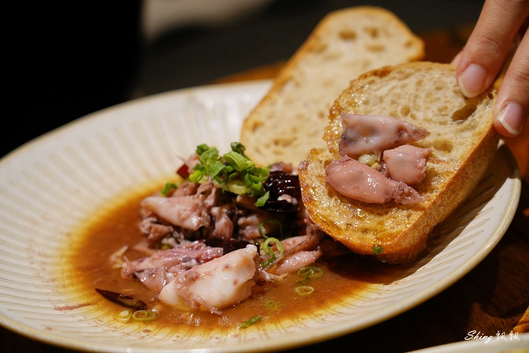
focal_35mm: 83
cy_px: 176
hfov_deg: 24.5
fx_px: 1220
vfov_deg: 16.5
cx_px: 264
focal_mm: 83
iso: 1600
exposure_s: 1/80
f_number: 5.6
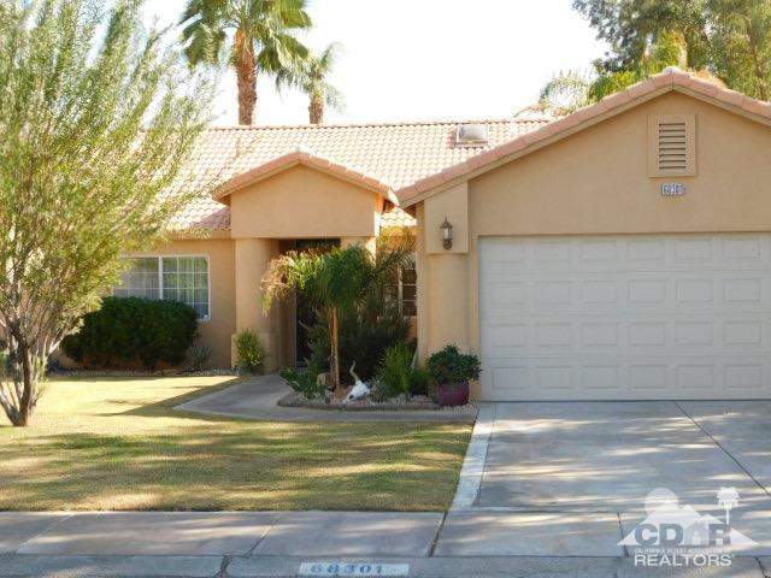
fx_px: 1470
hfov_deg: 29.4
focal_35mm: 66
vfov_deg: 22.3
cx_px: 386
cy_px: 289
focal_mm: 11.7
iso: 125
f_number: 4.2
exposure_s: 1/250
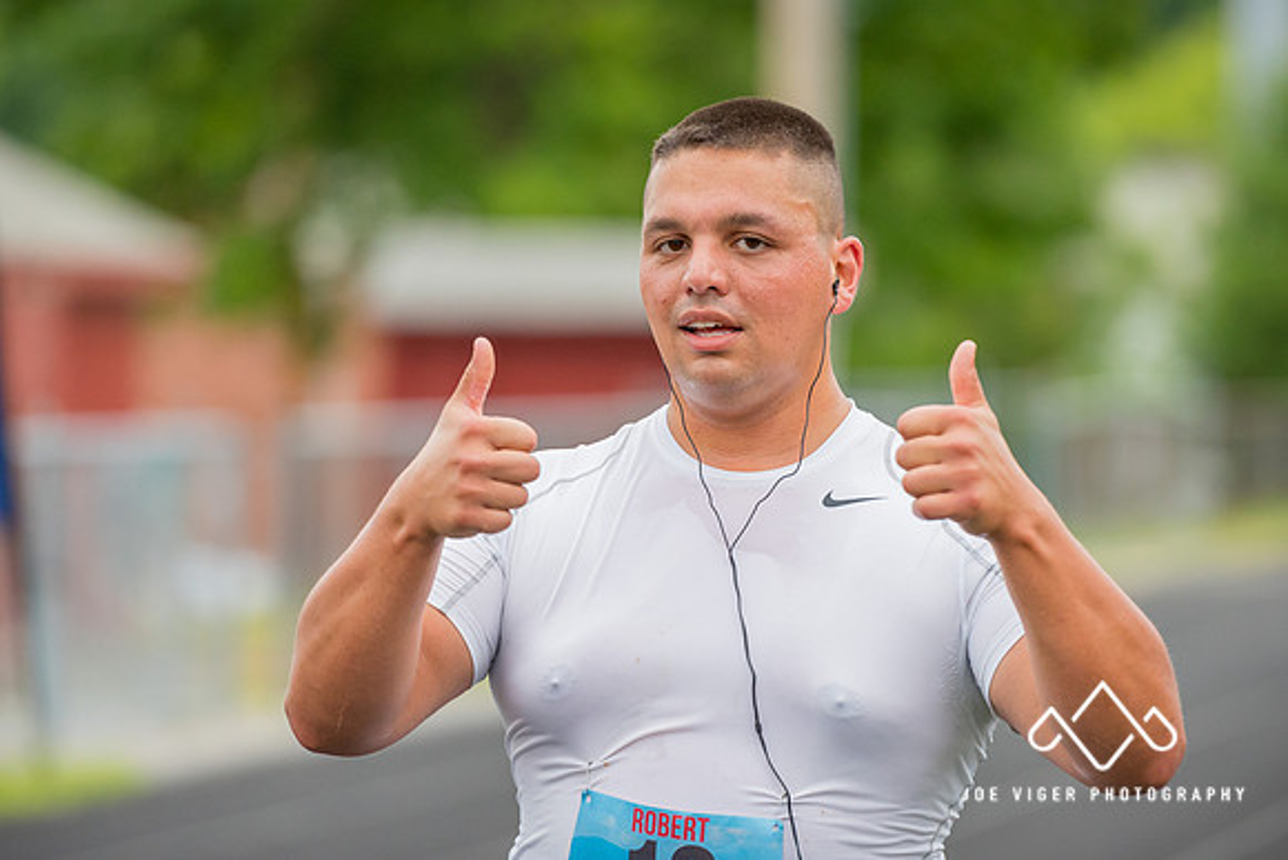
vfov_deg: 6.0
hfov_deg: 8.9
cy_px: 363
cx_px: 671
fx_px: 8265
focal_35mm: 231
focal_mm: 200
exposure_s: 1/3200
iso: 1250
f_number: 3.2
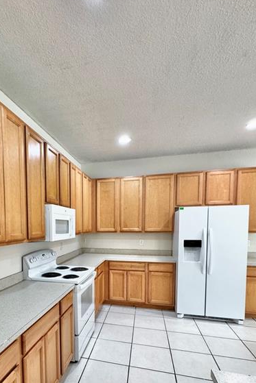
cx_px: 81
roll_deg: +0.7
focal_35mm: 20
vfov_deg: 82.2
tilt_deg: -4.9
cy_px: 242
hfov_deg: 60.2
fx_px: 213
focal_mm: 2.22
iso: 250
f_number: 2.2
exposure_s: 1/120
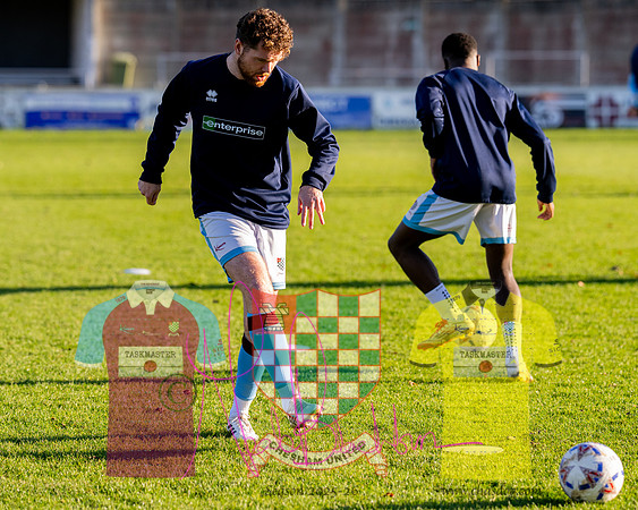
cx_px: 261
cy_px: 210
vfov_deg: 8.3
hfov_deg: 10.4
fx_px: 3513
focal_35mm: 186
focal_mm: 135
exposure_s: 1/2500
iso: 400
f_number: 2.8
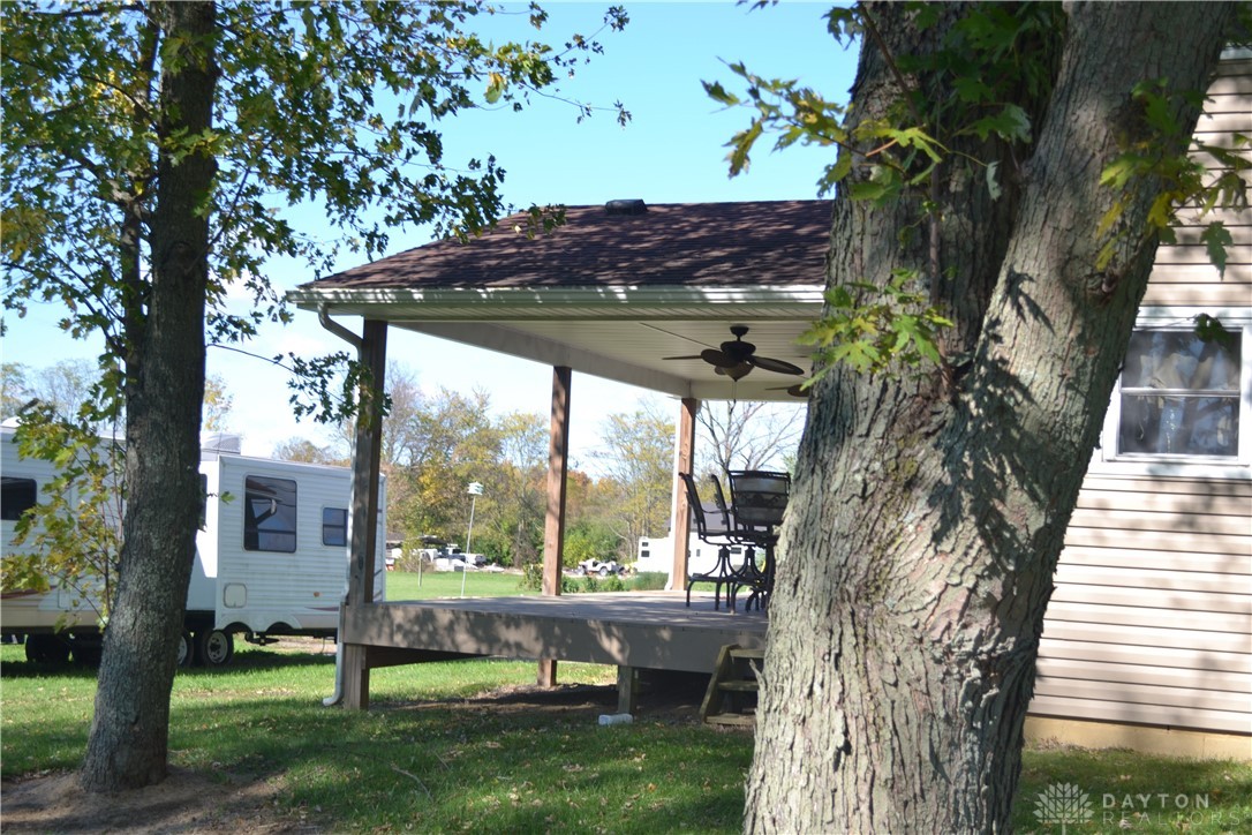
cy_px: 418
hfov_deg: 41.1
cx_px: 626
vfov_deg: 28.1
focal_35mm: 48
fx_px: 1669
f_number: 4.8
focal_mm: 32
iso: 100
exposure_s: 1/200
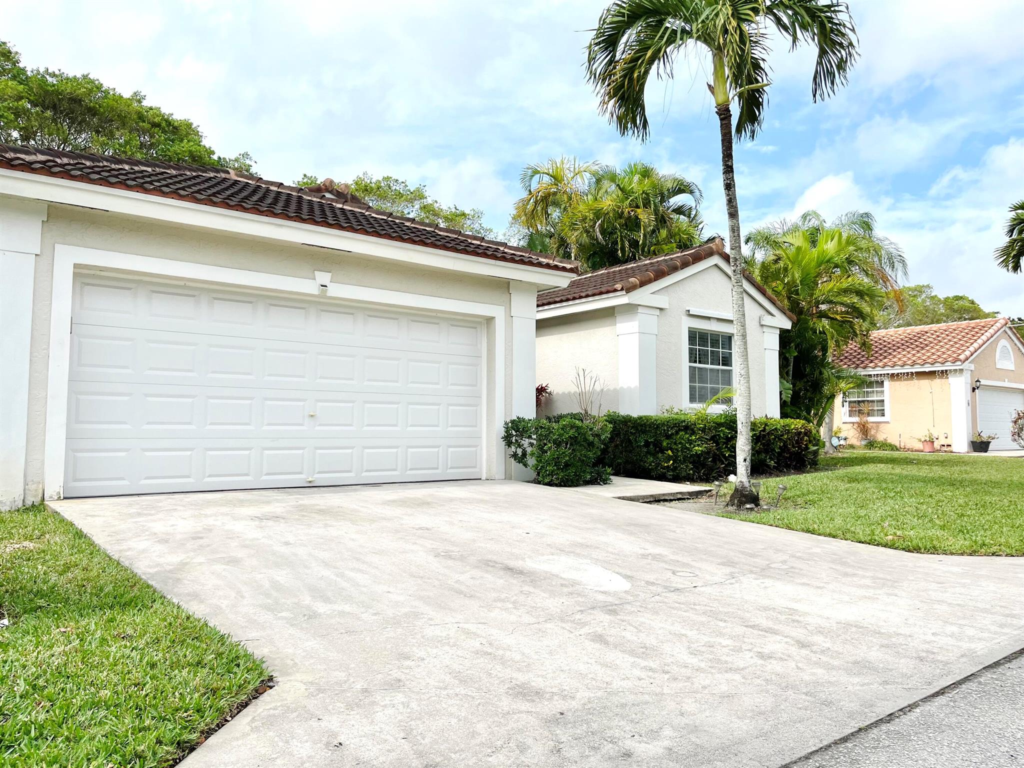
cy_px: 384
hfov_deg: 67.3
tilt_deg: +4.6
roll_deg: -0.2
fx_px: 769
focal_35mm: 26
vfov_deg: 53.1
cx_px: 512
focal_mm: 5.1
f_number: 1.6
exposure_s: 1/4651
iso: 50
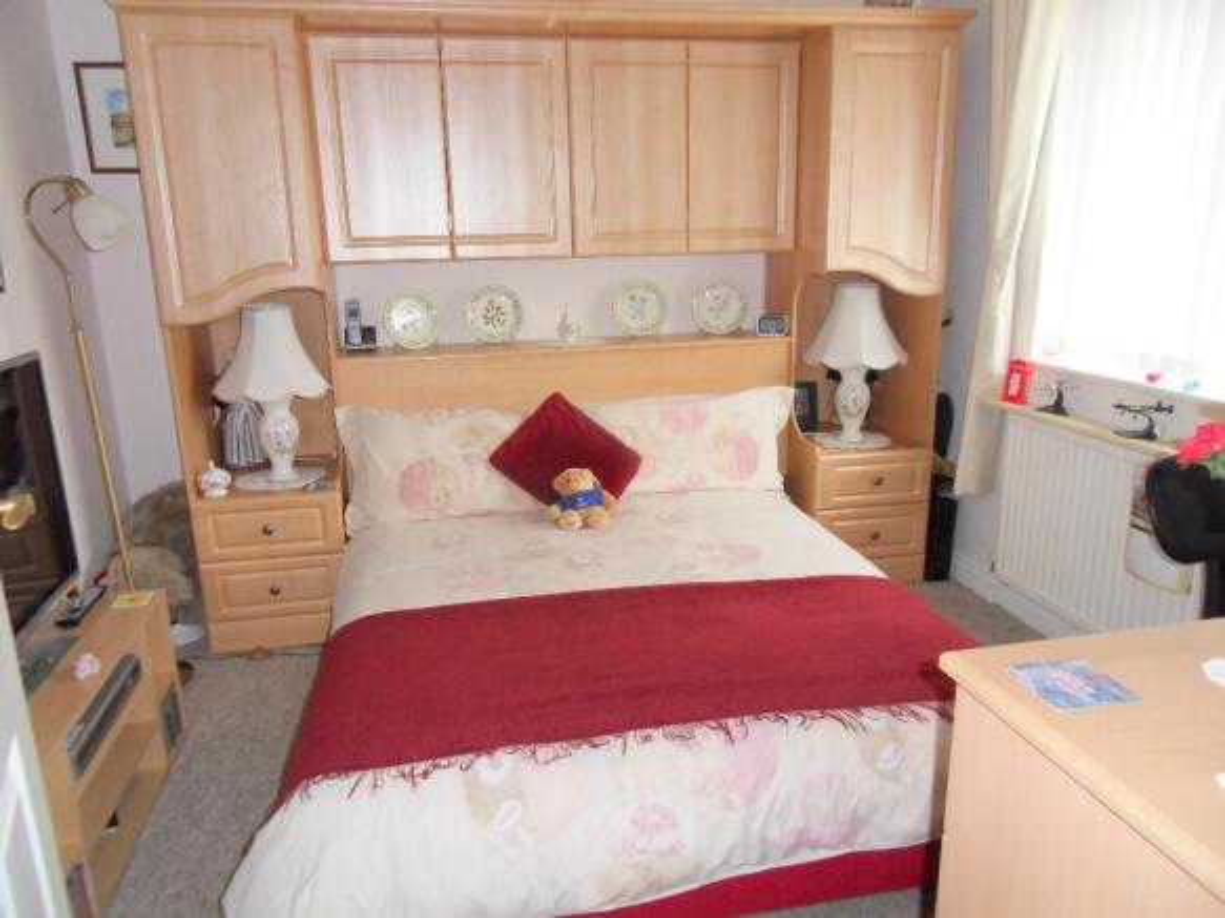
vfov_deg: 56.8
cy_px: 459
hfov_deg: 71.6
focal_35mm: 24
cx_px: 612
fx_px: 849
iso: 200
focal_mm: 4.2
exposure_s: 1/30
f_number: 3.3
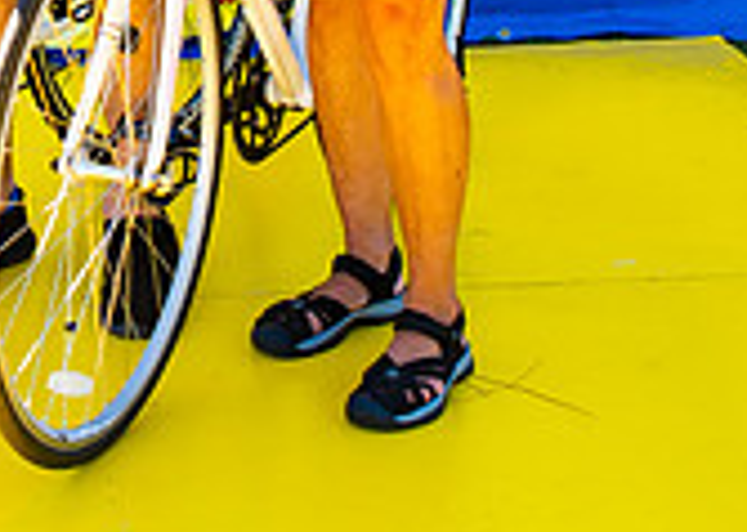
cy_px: -393
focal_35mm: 131
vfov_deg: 10.4
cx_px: 114
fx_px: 2777
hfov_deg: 15.2
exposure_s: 1/200
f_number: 2.8
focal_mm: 32
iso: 100
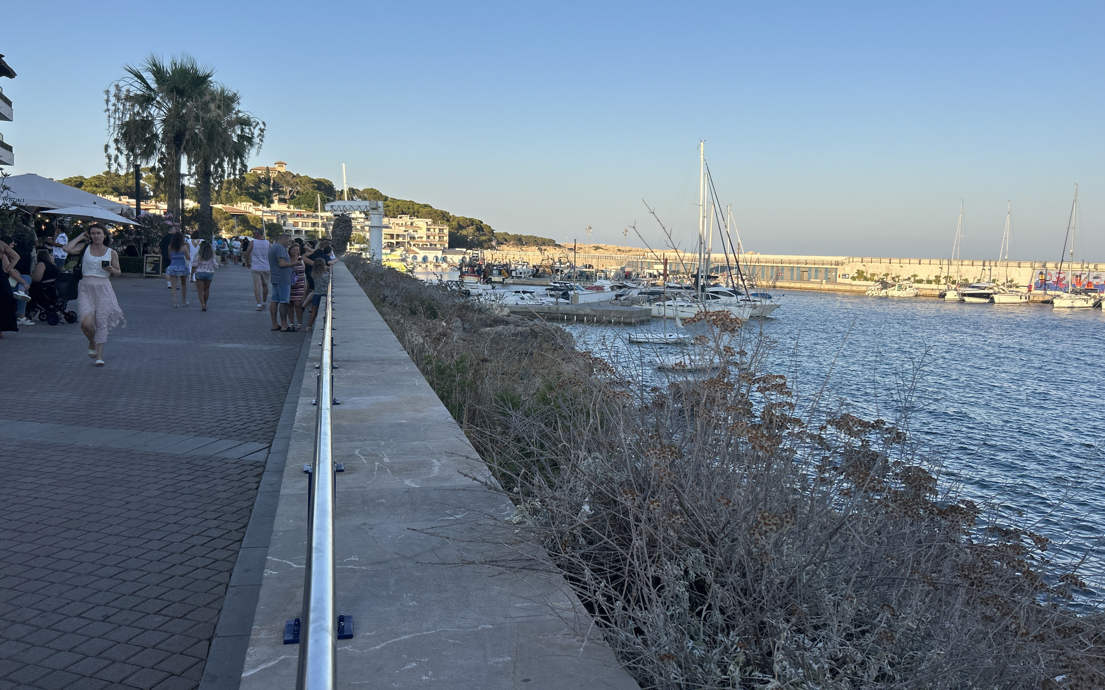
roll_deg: -0.6
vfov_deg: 44.5
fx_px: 843
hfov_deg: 66.5
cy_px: 306
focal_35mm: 28
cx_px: 558
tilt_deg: -5.0
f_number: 1.5
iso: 50
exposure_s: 1/2045
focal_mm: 5.7
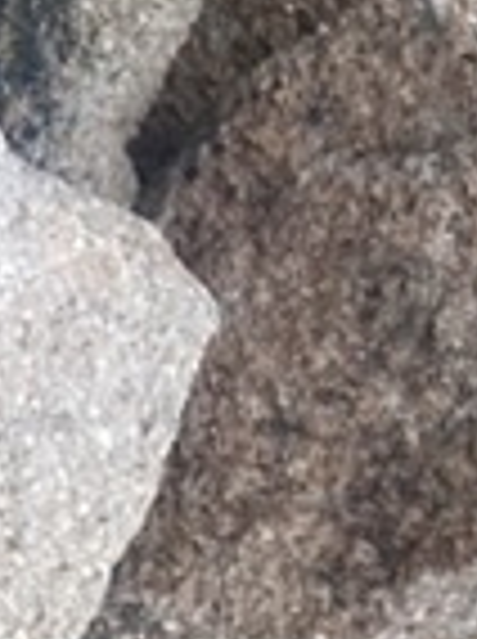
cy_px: -878
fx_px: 3465
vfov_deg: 9.4
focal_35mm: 188
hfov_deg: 6.7
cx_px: -1188
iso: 32
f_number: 1.8
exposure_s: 1/573
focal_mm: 4.25
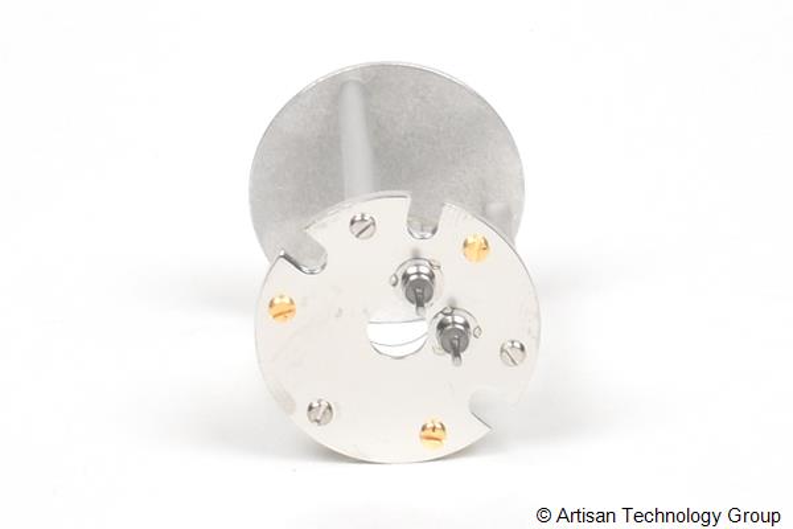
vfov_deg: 16.6
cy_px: 264
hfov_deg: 24.6
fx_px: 1817
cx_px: 396
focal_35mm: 82
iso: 200
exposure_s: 1/200
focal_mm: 55
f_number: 14
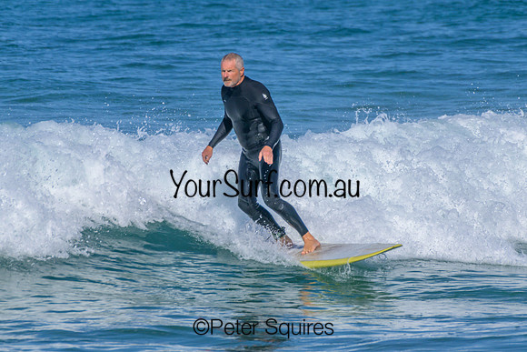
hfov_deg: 1.9
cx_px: 293
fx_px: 16270
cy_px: 156
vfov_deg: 1.2
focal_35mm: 1111
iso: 500
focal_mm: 1000
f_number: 11
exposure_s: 1/2000
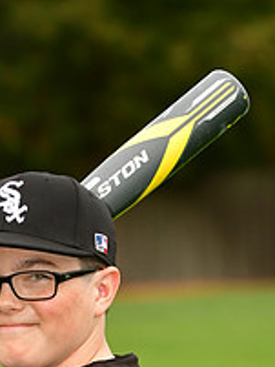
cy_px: 520
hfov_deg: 3.0
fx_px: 5291
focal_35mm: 500
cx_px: 61
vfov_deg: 3.9
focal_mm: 120
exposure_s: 1/1000
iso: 320
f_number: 4
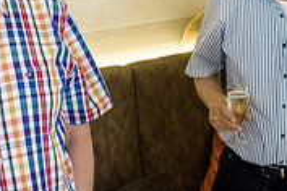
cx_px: -26
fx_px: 733
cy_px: 72
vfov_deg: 14.8
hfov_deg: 21.1
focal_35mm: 92
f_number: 4
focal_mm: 28
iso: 5000
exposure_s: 1/100
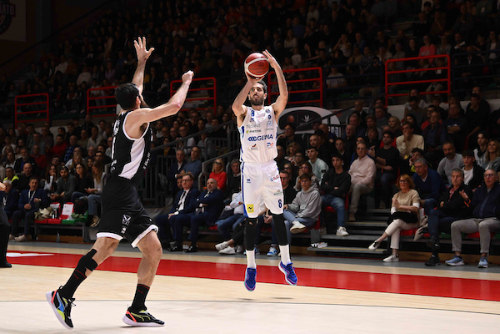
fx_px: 972
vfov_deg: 19.5
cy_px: 167
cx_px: 250
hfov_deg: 28.8
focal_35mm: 70
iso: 4000
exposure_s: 1/1250
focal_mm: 70
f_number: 3.5
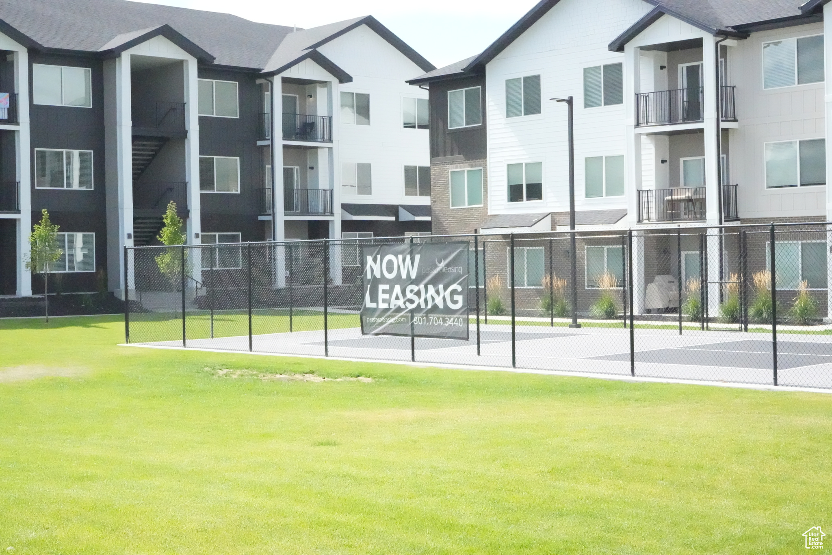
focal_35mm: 56
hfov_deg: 35.6
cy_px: 278
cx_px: 416
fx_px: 1294
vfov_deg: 24.2
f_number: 20
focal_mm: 56
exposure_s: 1/8000
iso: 51200
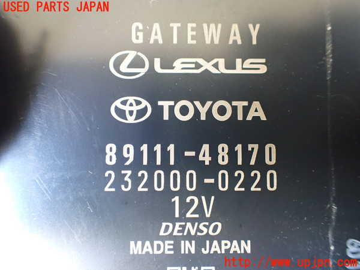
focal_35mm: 30
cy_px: 135
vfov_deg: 46.8
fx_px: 312
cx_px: 180
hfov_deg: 60.0
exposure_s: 1/30
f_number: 2.3
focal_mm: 5.4
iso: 800
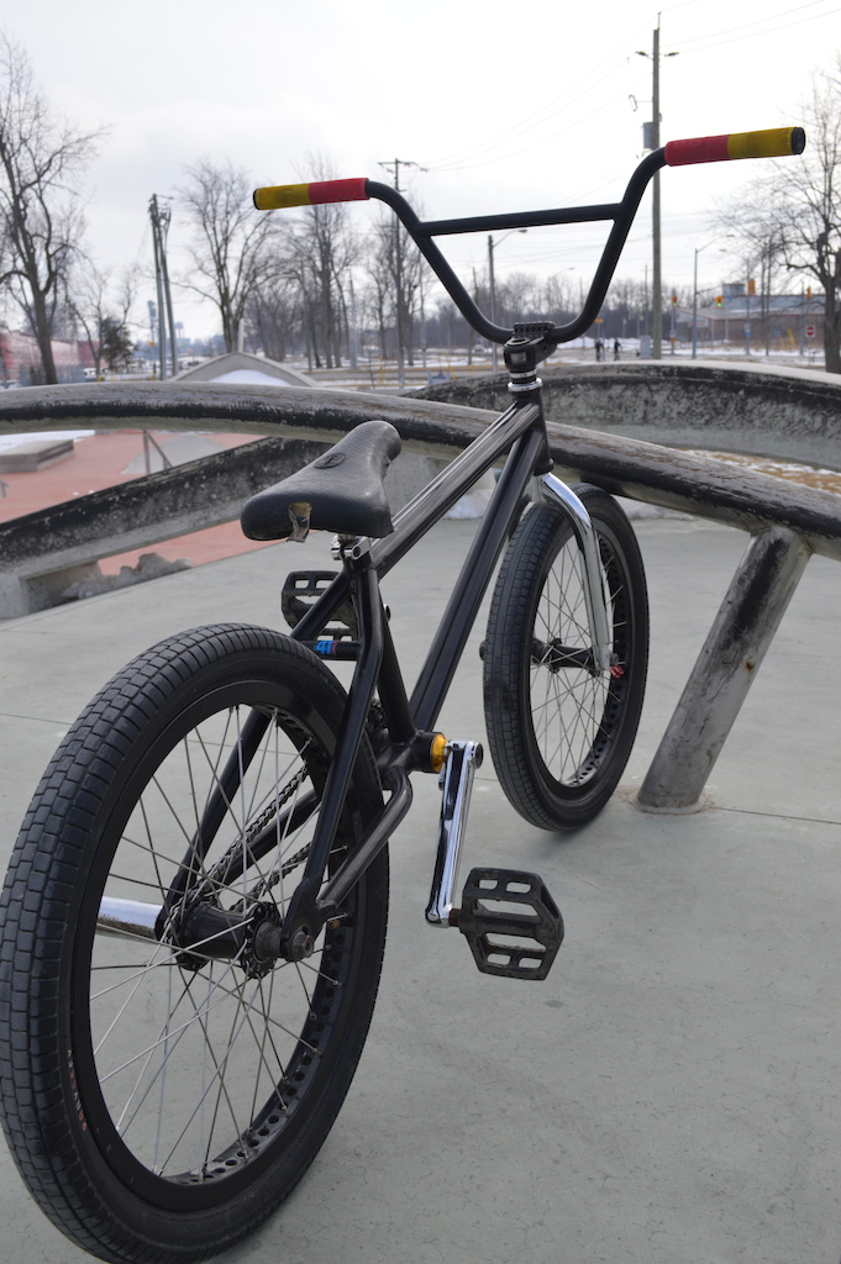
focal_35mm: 33
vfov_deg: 57.3
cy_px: 632
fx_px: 1158
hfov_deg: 39.9
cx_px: 420
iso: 100
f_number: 8
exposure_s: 1/250
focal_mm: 22
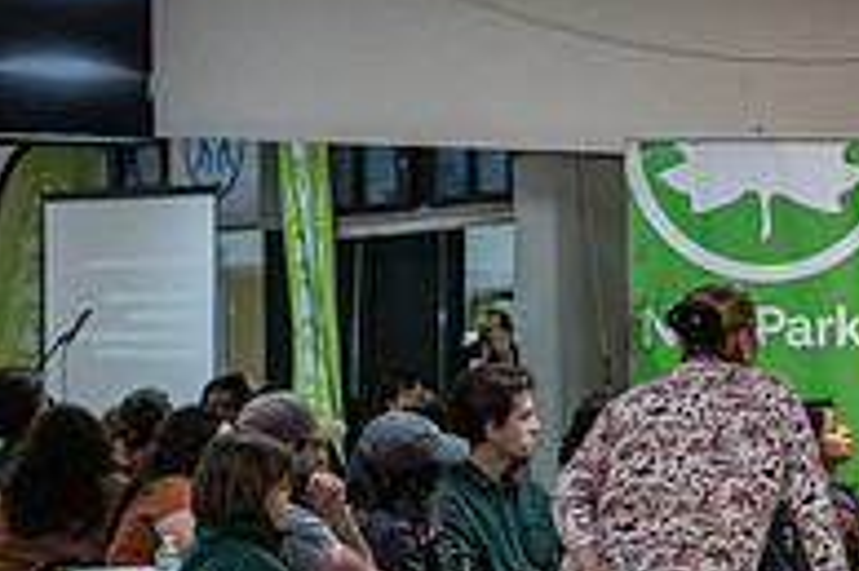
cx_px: 1258
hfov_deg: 11.1
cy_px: 536
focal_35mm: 179
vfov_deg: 7.6
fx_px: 4267
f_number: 4
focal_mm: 56
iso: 5000
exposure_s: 1/320
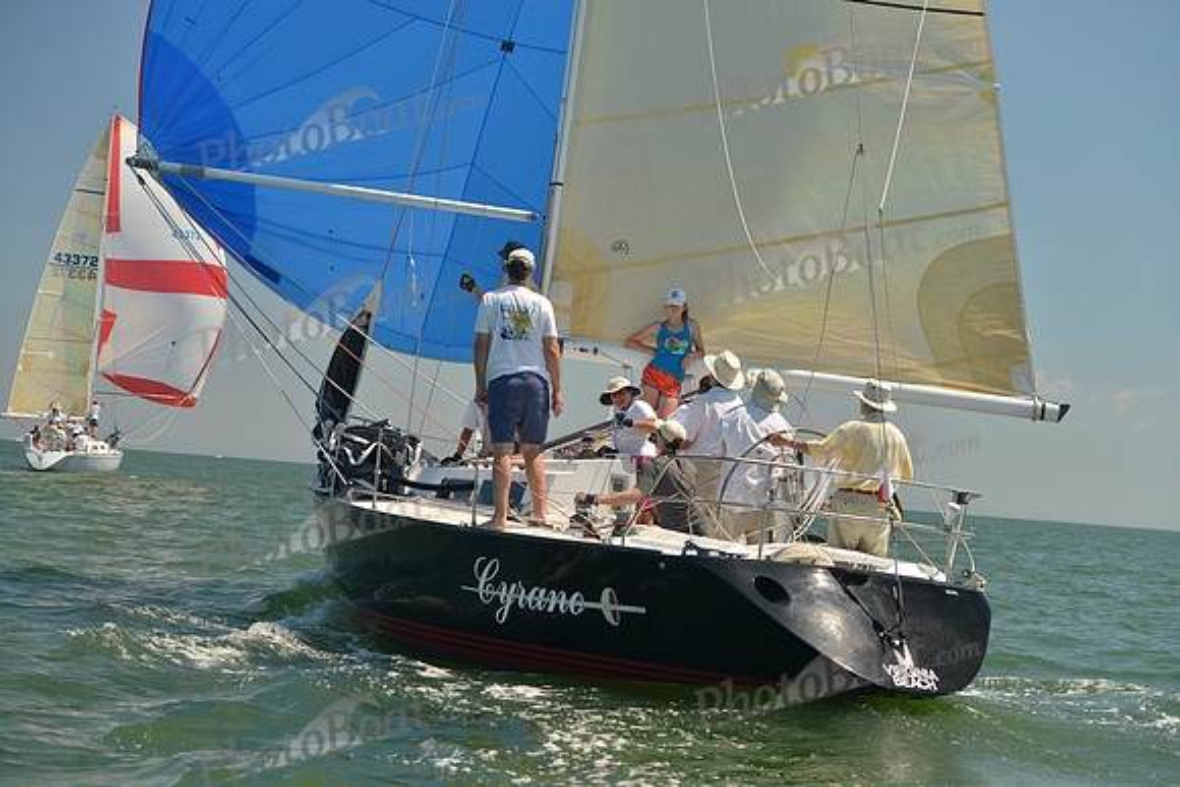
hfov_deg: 28.8
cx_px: 590
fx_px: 2295
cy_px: 394
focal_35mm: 70
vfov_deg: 19.5
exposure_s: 1/640
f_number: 5
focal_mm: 70
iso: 200
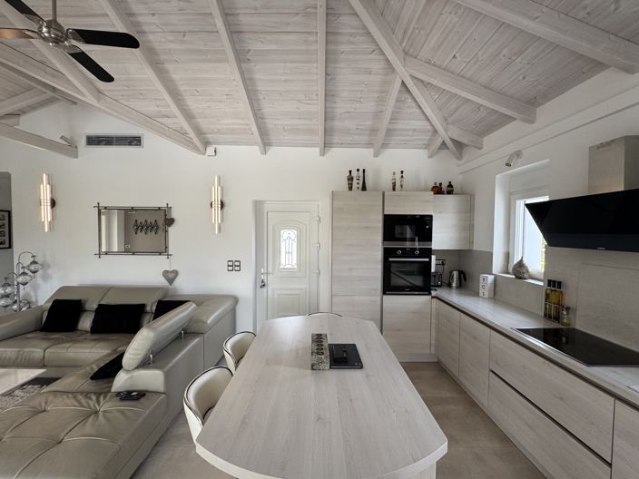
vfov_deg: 85.7
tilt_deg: -2.3
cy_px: 240
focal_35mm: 14
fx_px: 258
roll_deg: -0.6
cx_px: 320
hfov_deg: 102.1
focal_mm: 2.22
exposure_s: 1/99
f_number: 2.2
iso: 80
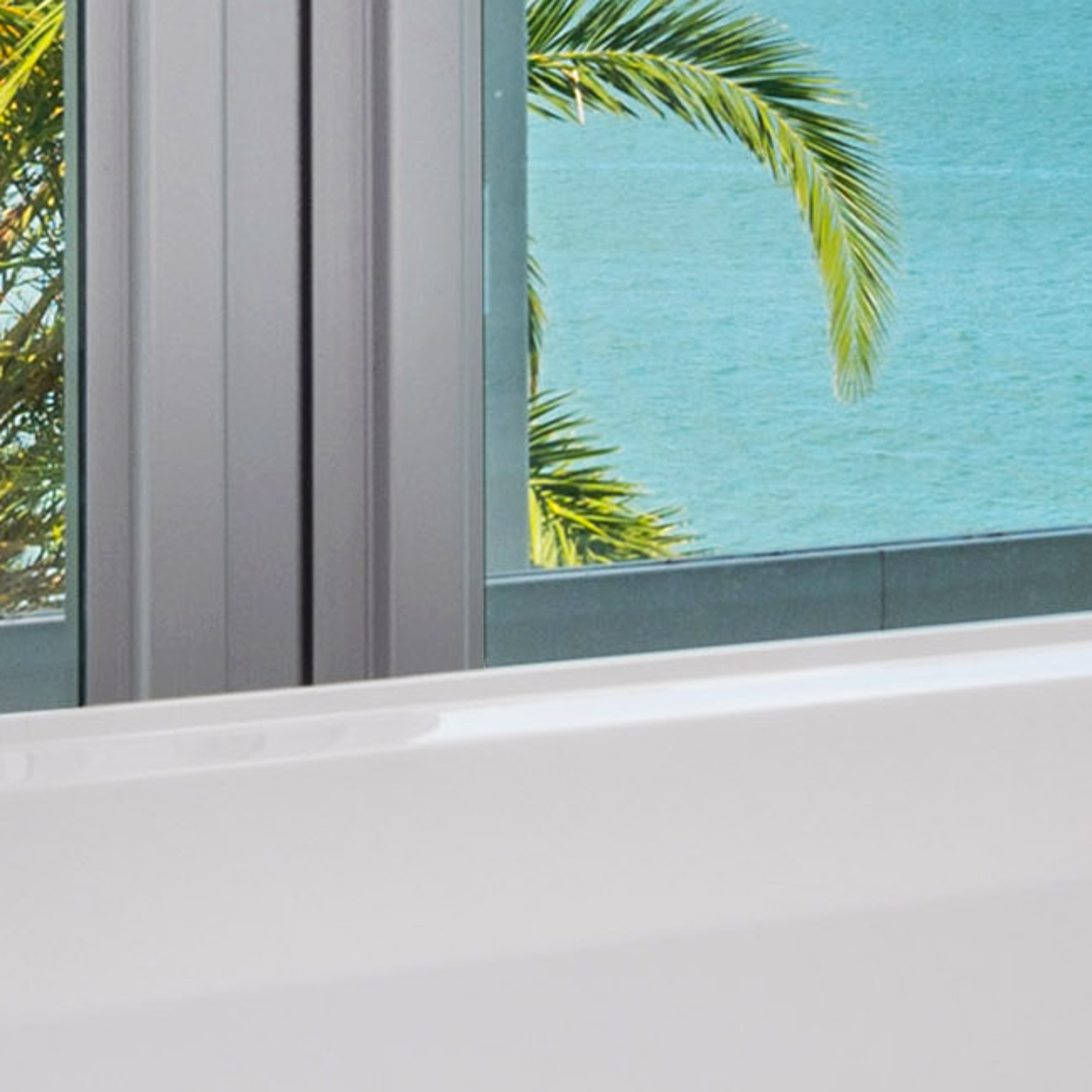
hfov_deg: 11.4
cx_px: 1328
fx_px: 5354
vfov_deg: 11.4
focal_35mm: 150
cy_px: -234
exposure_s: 1/160
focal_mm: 19
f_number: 8
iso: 250
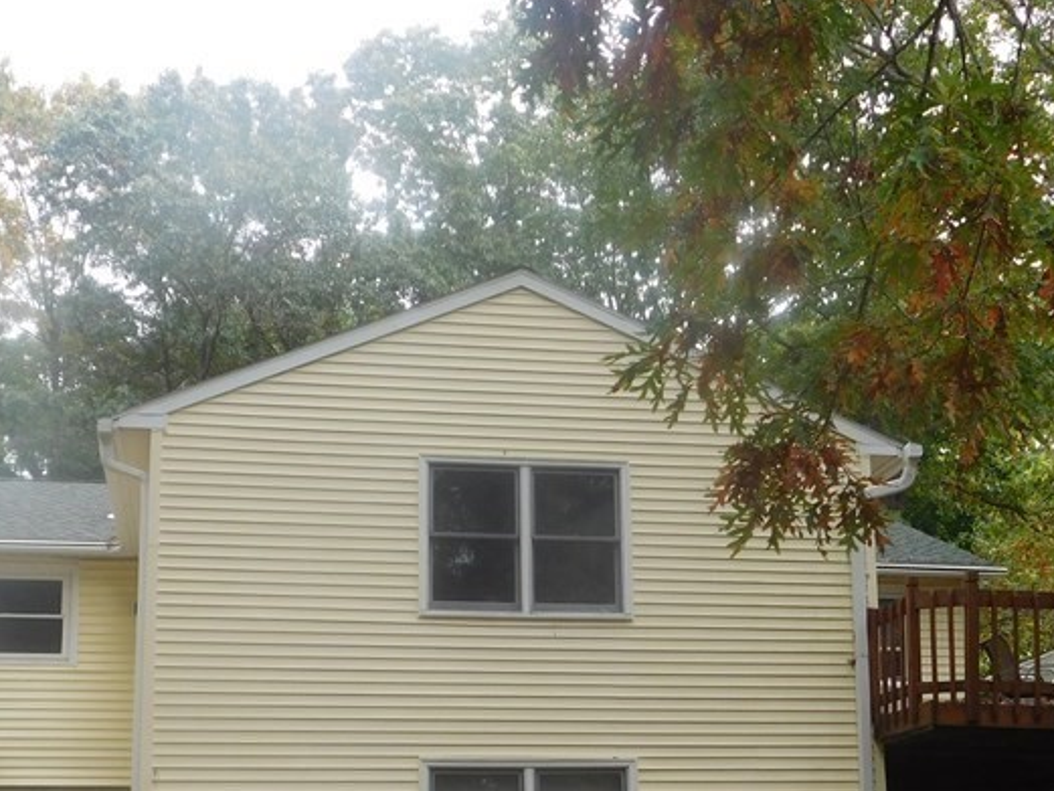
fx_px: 1797
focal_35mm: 59
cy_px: 601
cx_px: 581
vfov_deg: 24.5
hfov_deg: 32.7
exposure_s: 1/250
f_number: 3.2
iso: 125
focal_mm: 5.3
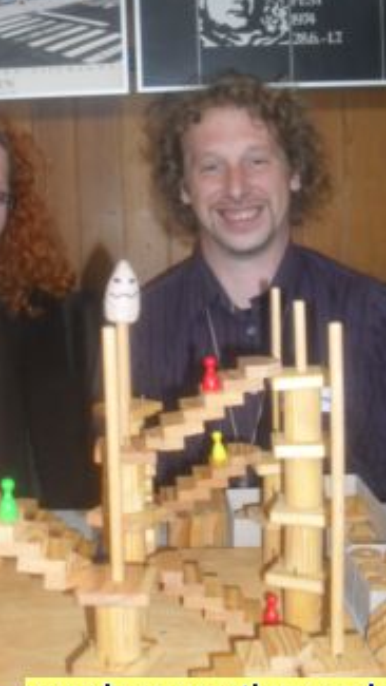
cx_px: 78
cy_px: 293
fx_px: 855
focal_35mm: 47
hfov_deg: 25.0
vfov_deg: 43.6
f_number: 3.2
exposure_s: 1/45
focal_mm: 6.3
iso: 200
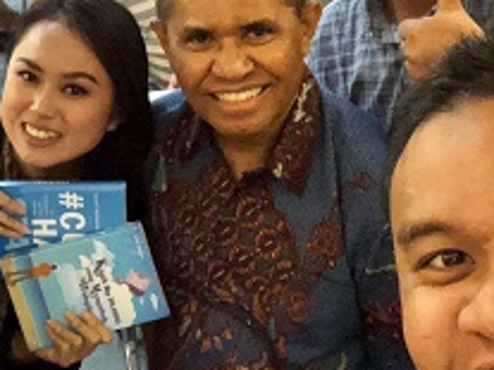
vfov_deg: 19.0
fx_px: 1098
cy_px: 93
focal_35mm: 77
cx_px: 107
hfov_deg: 25.0
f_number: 2.2
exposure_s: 1/33
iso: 500
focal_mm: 2.87
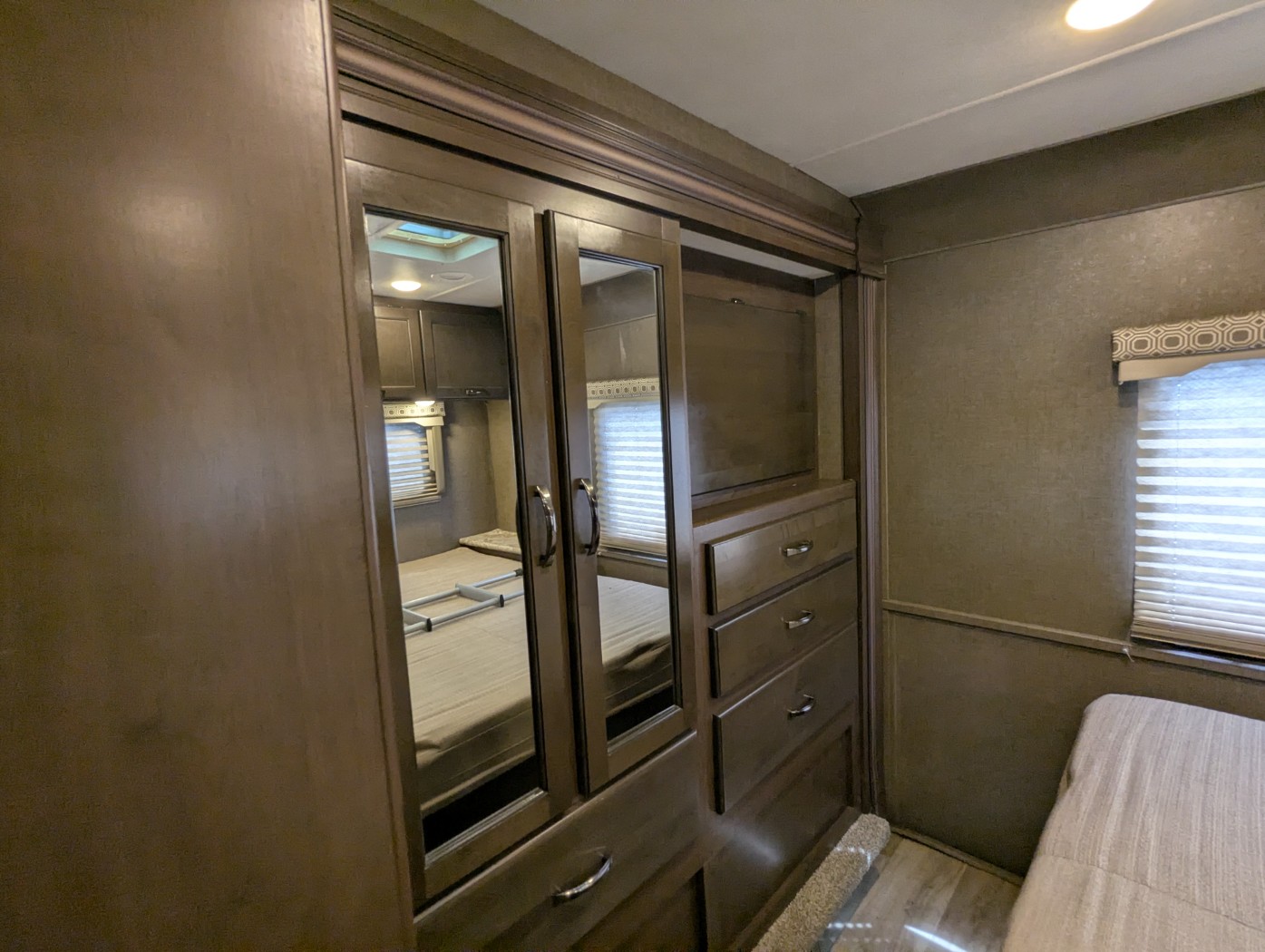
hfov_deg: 94.4
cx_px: 632
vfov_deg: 78.2
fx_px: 585
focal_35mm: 16
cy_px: 476
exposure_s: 1/57.3
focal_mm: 2.35
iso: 206
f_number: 2.2
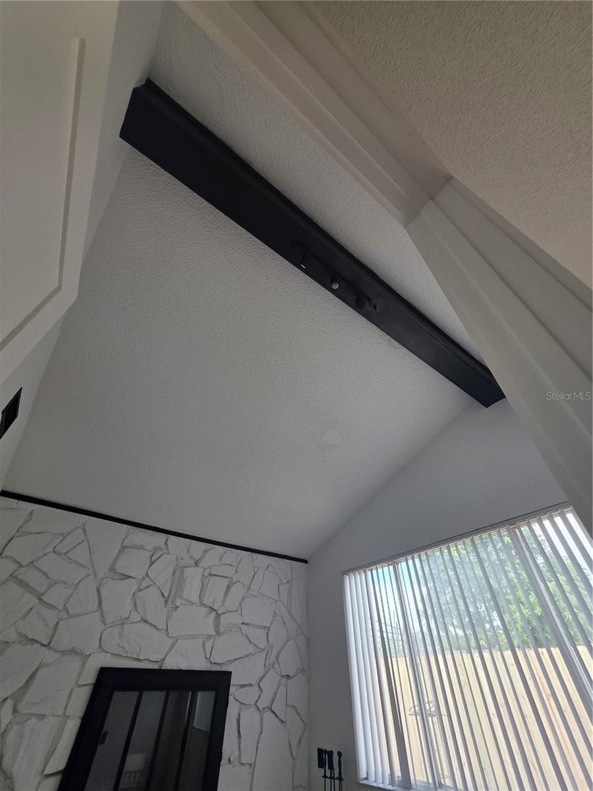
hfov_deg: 89.9
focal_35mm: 13
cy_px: 396
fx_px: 297
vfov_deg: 106.2
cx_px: 296
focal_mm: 2.2
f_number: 1.9
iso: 125
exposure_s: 1/359
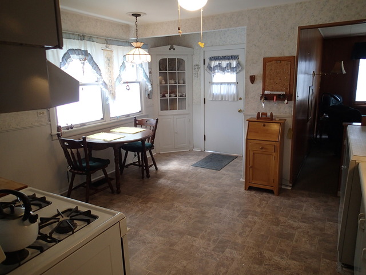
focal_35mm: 25
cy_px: 138
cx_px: 183
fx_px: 264
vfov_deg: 54.9
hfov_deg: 69.4
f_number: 2
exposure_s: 1/50
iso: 200
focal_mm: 4.5
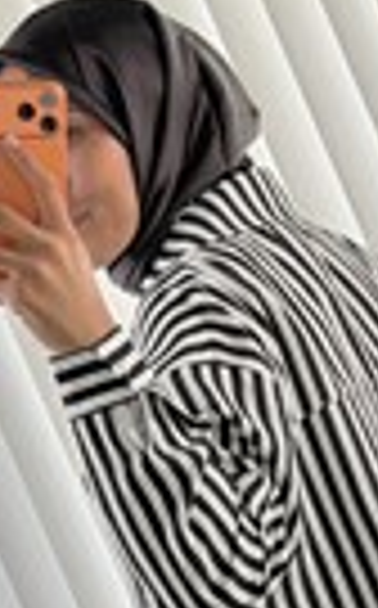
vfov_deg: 13.4
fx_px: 2580
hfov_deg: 8.4
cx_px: 333
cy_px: 403
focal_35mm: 156
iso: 64
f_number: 1.78
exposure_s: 1/299
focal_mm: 6.76
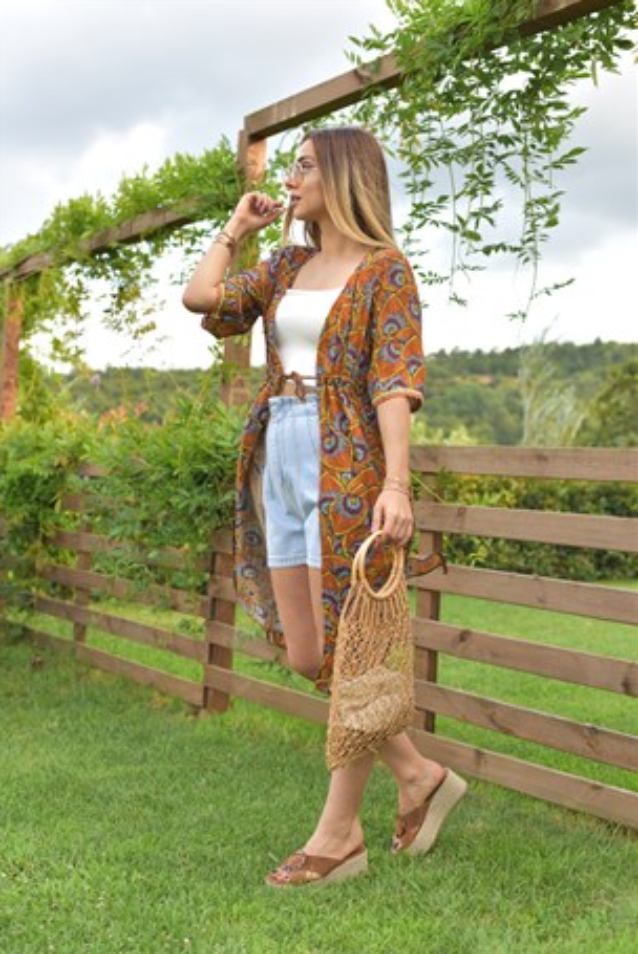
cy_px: 480
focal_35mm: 51
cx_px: 315
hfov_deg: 26.5
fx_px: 1354
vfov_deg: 38.9
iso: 1600
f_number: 4
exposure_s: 1/2000
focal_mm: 50
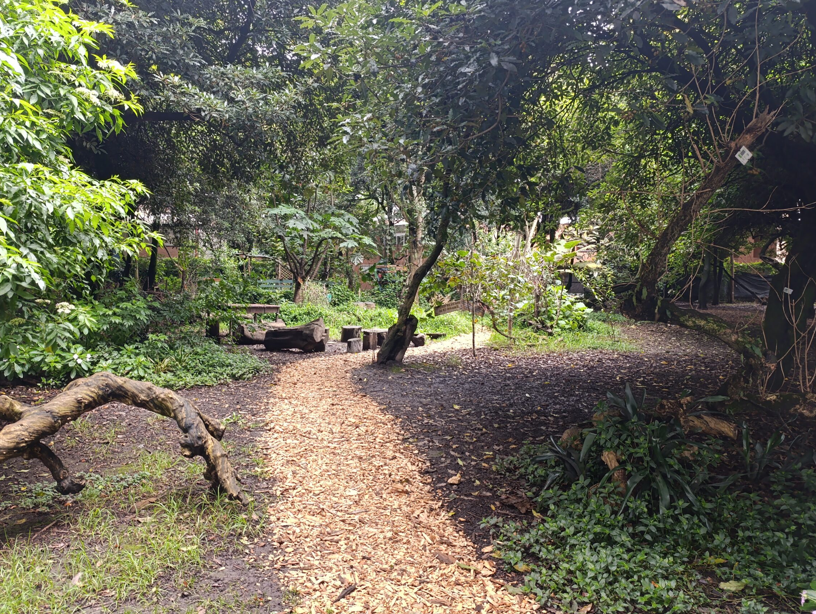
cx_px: 360
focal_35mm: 26
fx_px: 614
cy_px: 301
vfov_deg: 53.2
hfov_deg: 67.0
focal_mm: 6.14
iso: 320
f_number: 1.6
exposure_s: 1/120
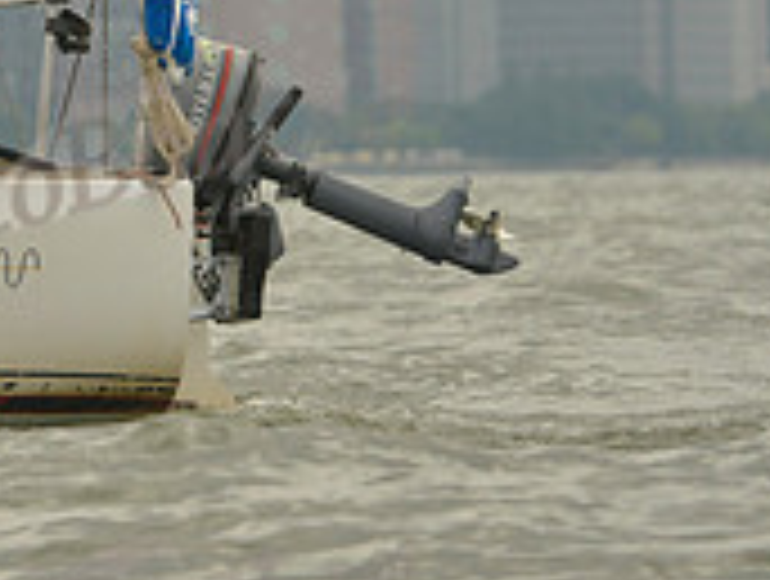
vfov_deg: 1.6
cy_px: 2
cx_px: -450
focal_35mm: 911
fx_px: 20307
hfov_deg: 2.2
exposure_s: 1/1250
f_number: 8
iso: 400
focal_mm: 280
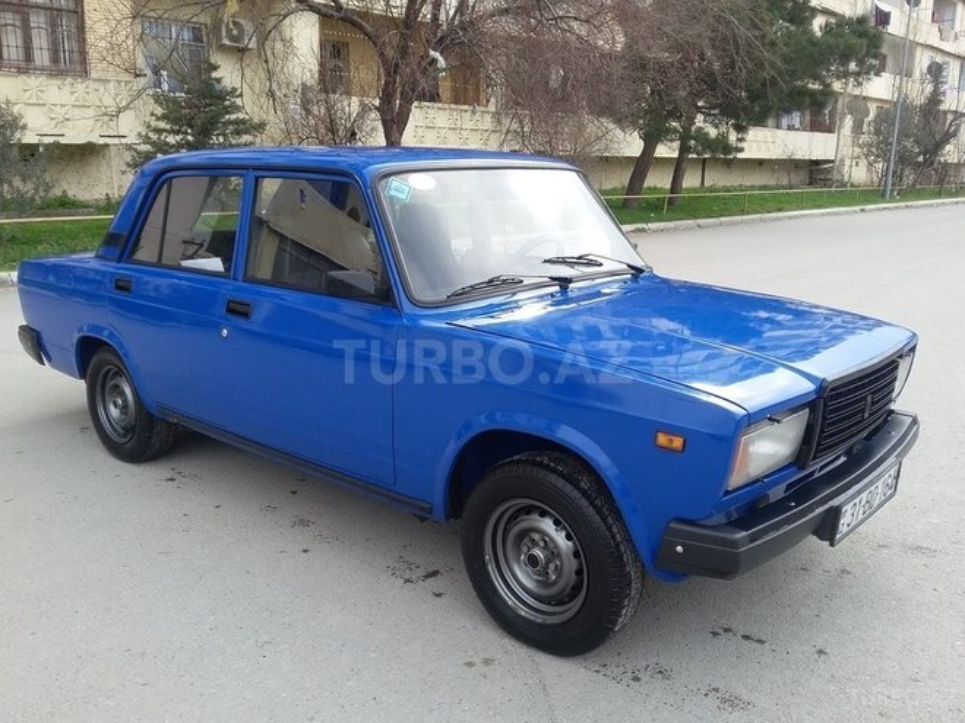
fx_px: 864
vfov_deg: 45.4
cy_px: 362
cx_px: 482
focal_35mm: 31
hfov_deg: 58.4
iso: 50
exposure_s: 1/313
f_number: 2.2
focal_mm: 3.3
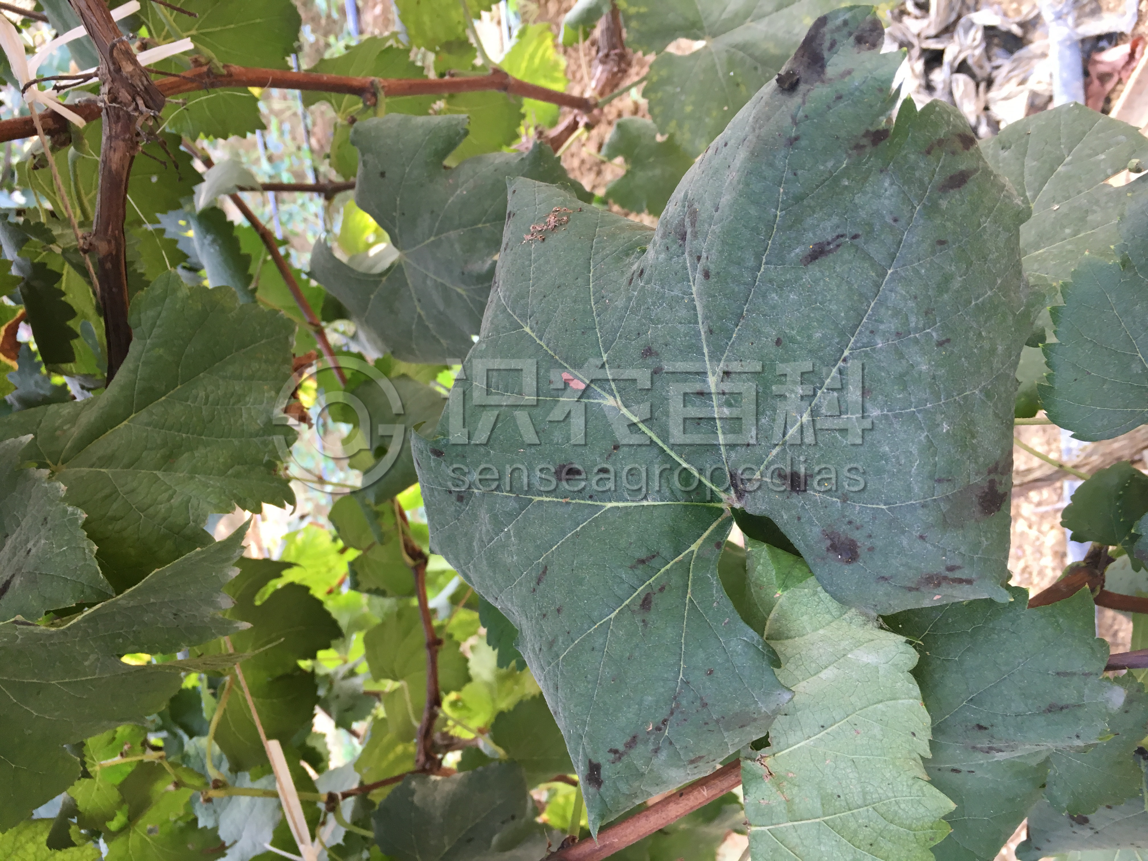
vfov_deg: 48.2
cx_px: 574
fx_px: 962
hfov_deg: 61.7
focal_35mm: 29
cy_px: 430
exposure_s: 1/33
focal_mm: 4.15
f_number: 2.2
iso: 25
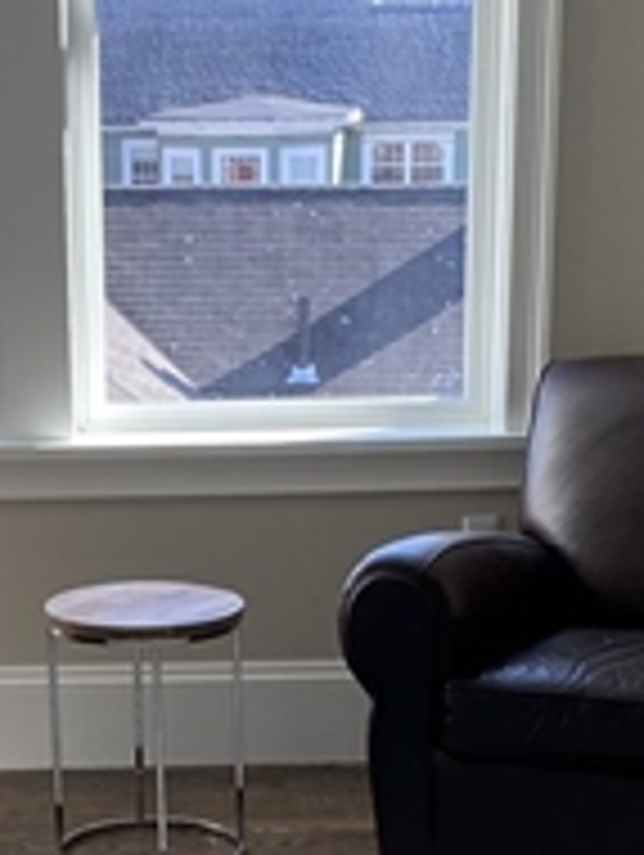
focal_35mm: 105
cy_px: 896
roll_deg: +0.8
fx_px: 2599
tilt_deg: -18.4
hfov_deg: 14.1
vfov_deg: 18.1
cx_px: 194
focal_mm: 4.25
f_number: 1.8
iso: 32
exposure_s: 1/140
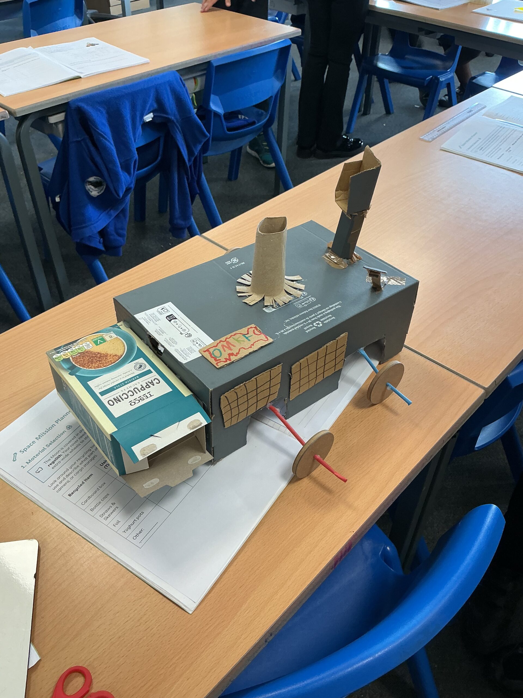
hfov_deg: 48.2
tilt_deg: -42.3
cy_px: 349
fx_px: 584
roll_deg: -1.3
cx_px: 262
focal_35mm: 29
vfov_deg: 61.7
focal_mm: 3
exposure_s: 1/60
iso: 50
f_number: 1.8
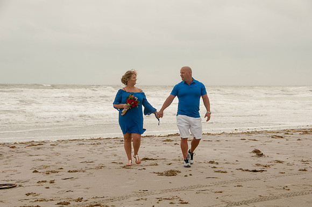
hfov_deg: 24.6
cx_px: 156
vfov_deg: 16.5
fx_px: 714
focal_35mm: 82
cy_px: 104
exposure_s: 1/250
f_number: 9
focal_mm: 55
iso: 100
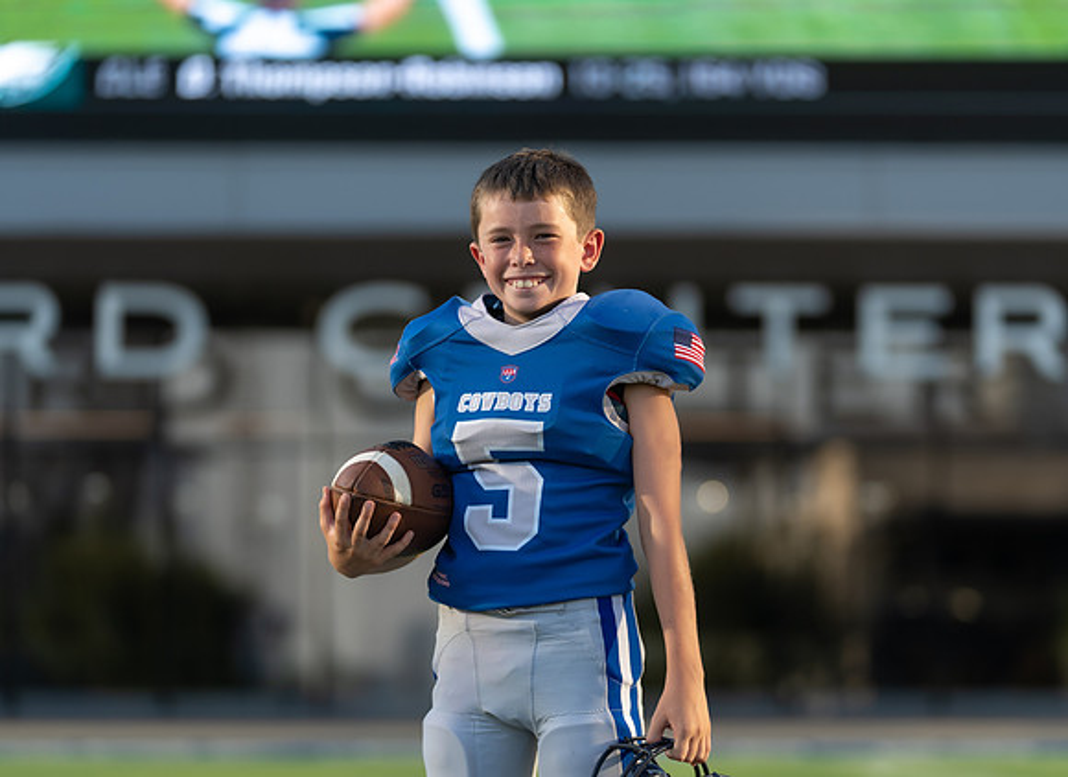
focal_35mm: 170
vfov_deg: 8.6
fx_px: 5180
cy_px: 459
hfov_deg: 11.8
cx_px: 563
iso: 100
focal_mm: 131
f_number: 2.8
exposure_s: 1/640
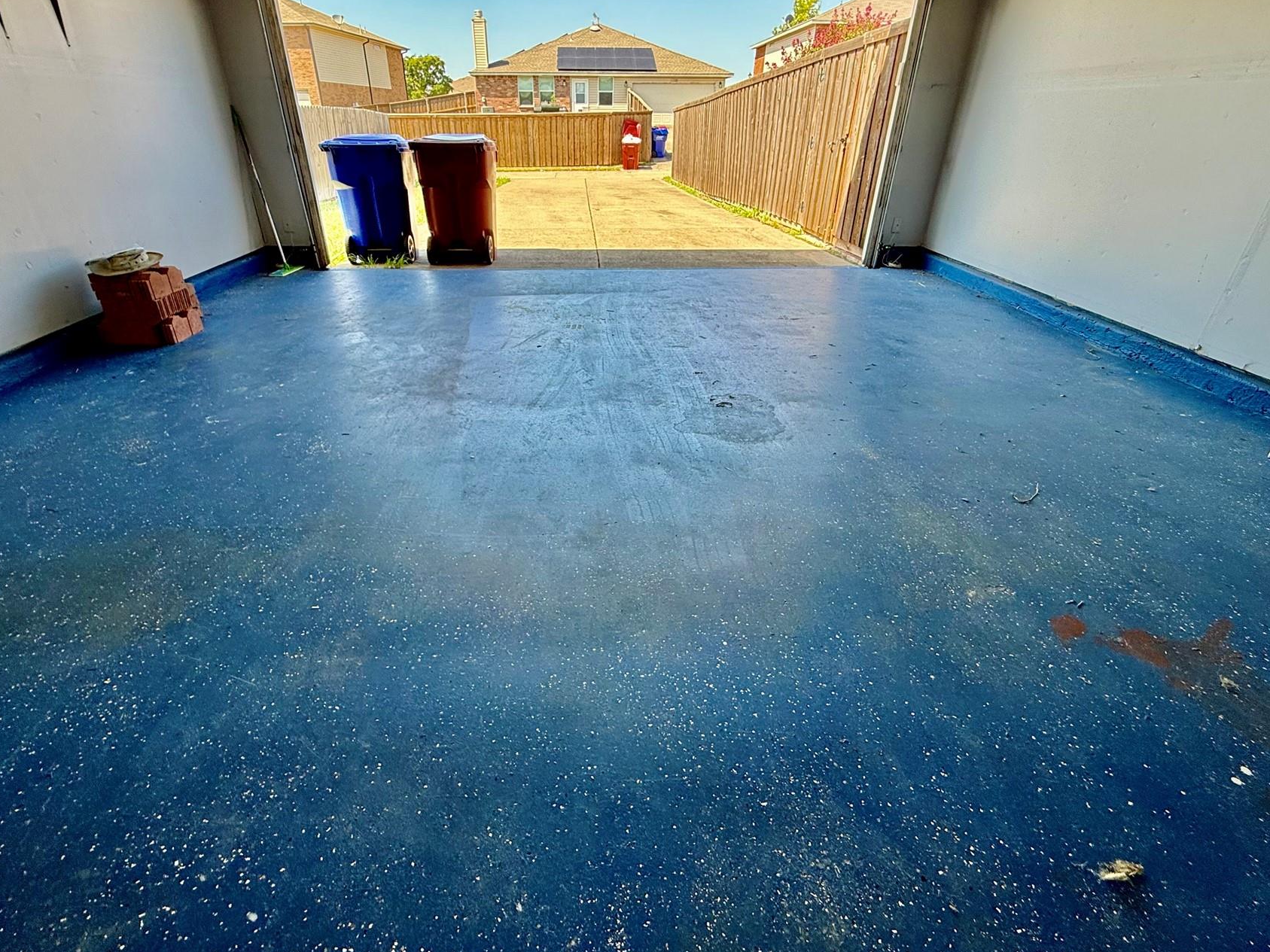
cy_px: 463
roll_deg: +0.0
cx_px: 608
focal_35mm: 17
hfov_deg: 91.0
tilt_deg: -28.3
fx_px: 624
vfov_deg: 74.7
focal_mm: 2.22
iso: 64
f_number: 2.2
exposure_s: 1/150
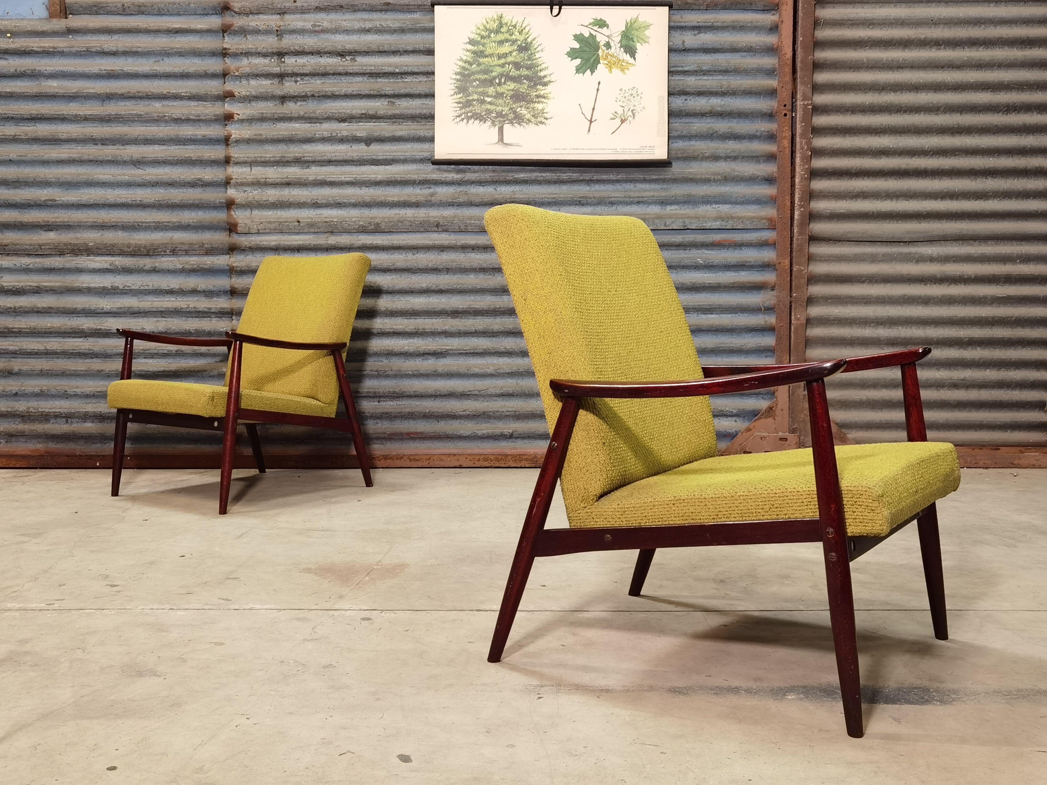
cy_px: 392
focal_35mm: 37
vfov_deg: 38.7
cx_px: 524
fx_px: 1119
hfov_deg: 50.1
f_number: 1.9
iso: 320
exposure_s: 1/33.3
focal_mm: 6.71
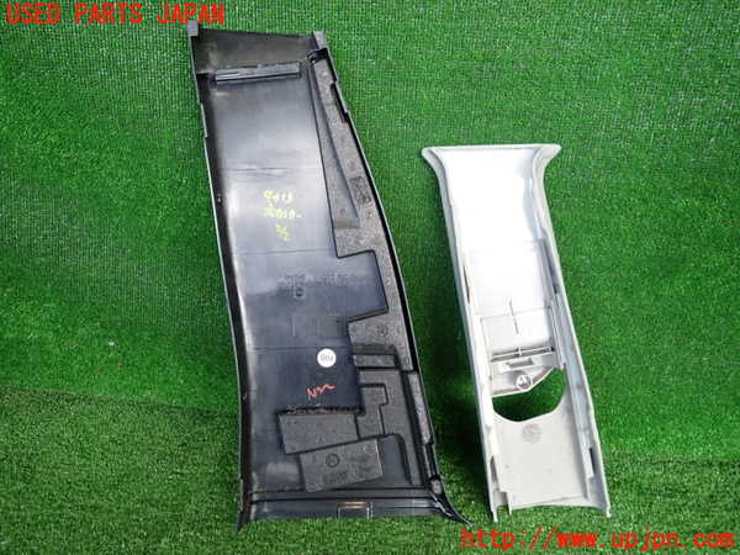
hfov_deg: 69.4
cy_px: 278
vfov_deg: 54.9
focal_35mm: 25
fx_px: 534
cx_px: 370
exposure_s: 1/80
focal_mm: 4.5
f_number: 2
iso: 200
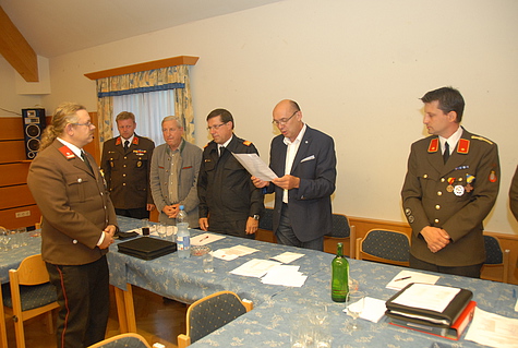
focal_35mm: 30
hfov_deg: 61.8
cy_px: 174
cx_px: 259
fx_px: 433
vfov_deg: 43.8
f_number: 3.5
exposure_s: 1/30
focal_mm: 20
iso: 800
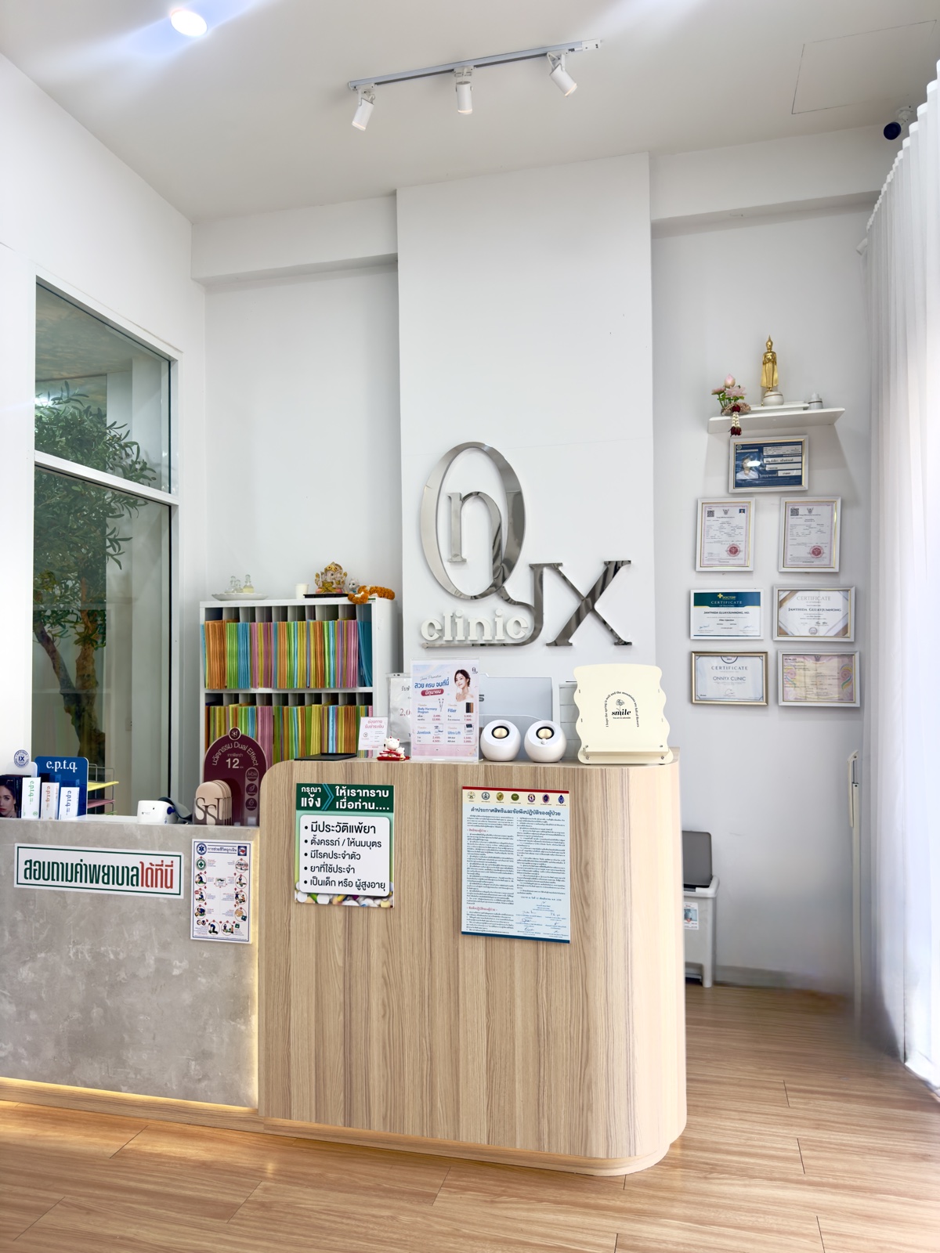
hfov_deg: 56.8
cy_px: 626
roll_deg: +0.9
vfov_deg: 71.6
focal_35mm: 24
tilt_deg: +2.4
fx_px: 869
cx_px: 470
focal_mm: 6.76
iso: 64
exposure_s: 1/100
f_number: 1.78
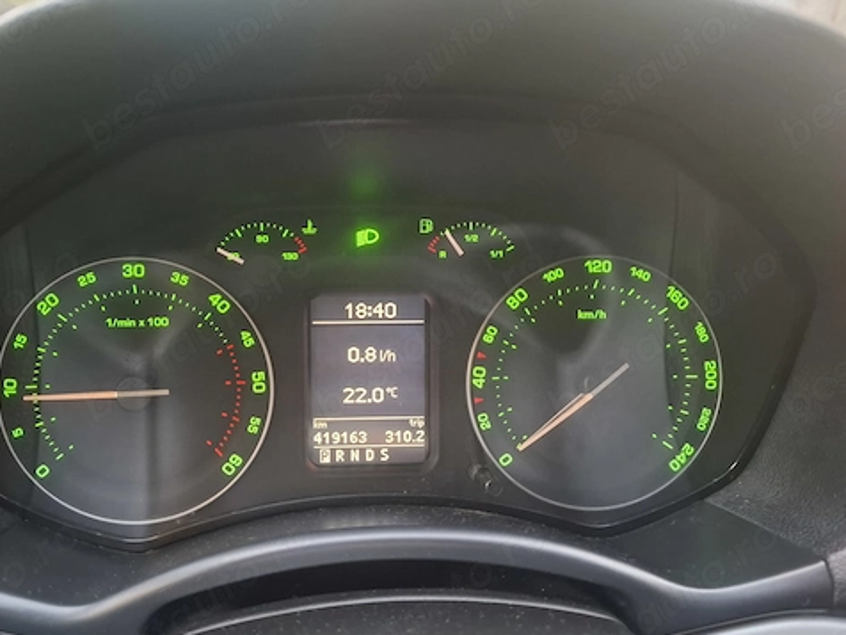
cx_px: 336
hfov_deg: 61.1
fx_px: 709
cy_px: 358
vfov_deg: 48.1
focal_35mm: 29
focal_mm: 5.54
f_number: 1.8
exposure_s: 1/20
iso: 1000
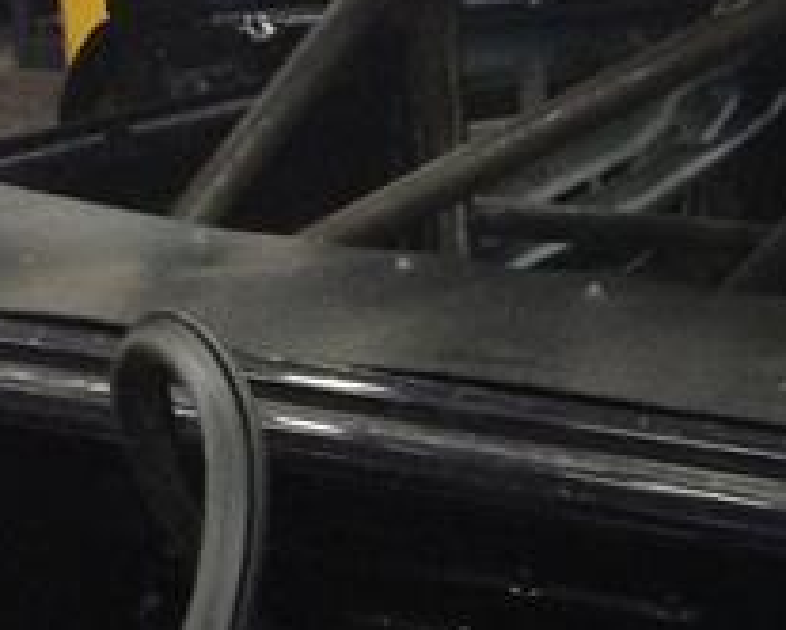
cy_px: 520
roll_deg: +0.8
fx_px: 3260
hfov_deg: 13.3
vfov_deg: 11.0
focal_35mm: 140
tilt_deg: -17.6
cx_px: 991
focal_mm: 4.15
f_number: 2.2
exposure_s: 1/15
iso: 320
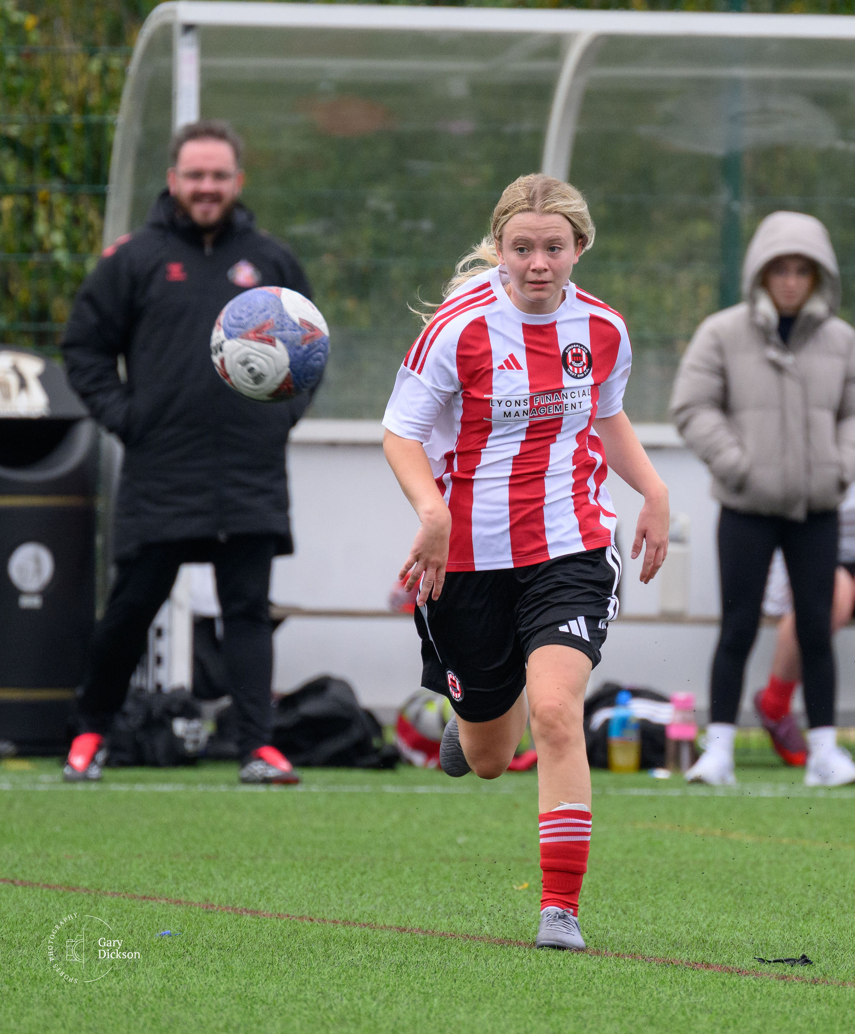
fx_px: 25647
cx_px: 693
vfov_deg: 2.3
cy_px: 489
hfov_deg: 1.9
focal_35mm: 827
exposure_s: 1/1250
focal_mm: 400
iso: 1250
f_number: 5.6
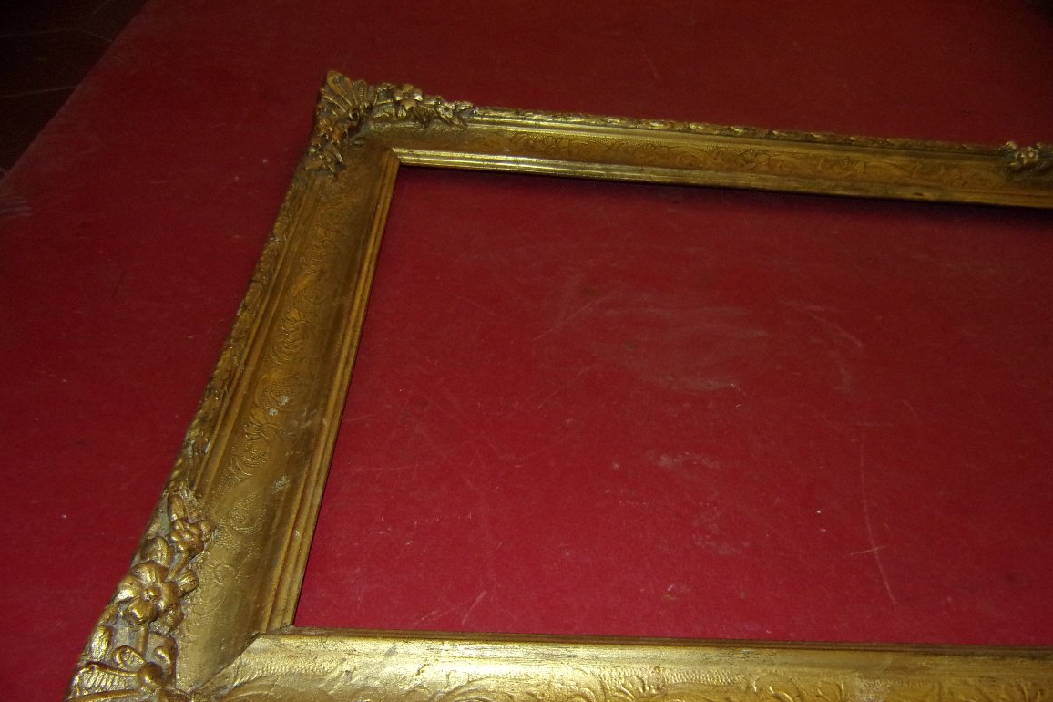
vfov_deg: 47.8
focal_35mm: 27
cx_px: 538
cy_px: 400
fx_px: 789
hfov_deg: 67.4
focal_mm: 4.5
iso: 200
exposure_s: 1/34
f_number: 3.5
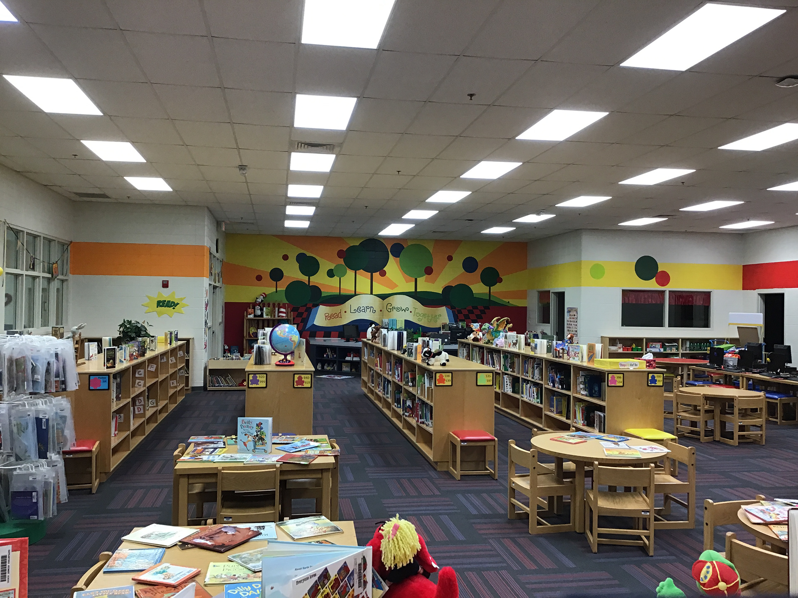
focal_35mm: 31
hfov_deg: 58.4
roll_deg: -1.0
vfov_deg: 45.4
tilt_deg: +4.2
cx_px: 399
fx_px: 715
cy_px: 299
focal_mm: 3.3
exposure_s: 1/30
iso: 50
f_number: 2.4
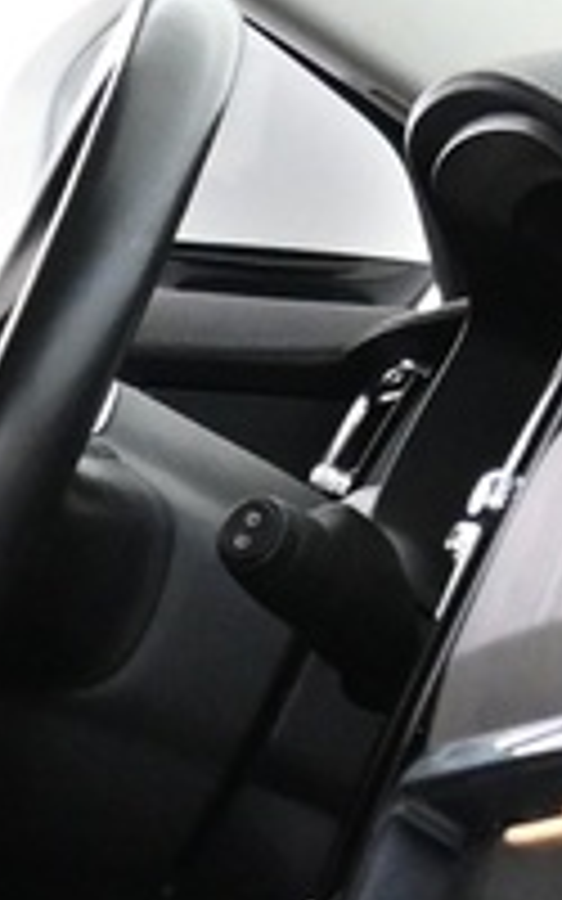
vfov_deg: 9.4
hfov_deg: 6.0
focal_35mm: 217
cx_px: -387
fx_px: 5319
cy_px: 1296
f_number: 3.5
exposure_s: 1/30
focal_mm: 17.5
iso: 3200
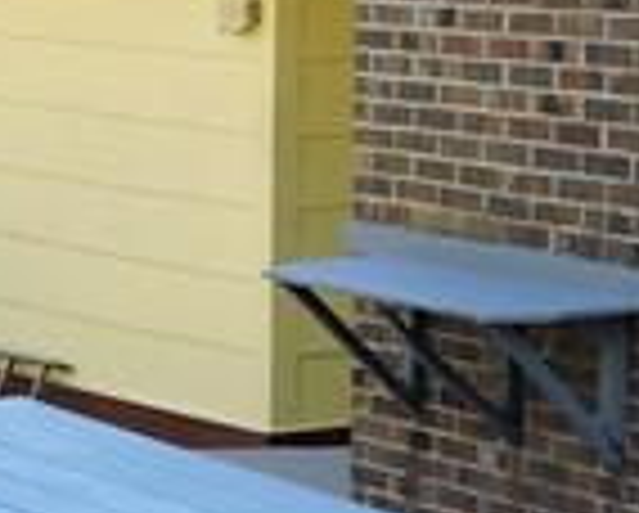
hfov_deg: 11.1
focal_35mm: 169
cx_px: 837
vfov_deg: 9.1
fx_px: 3201
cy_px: 112
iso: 100
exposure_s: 1/80
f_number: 3.3
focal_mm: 4.3
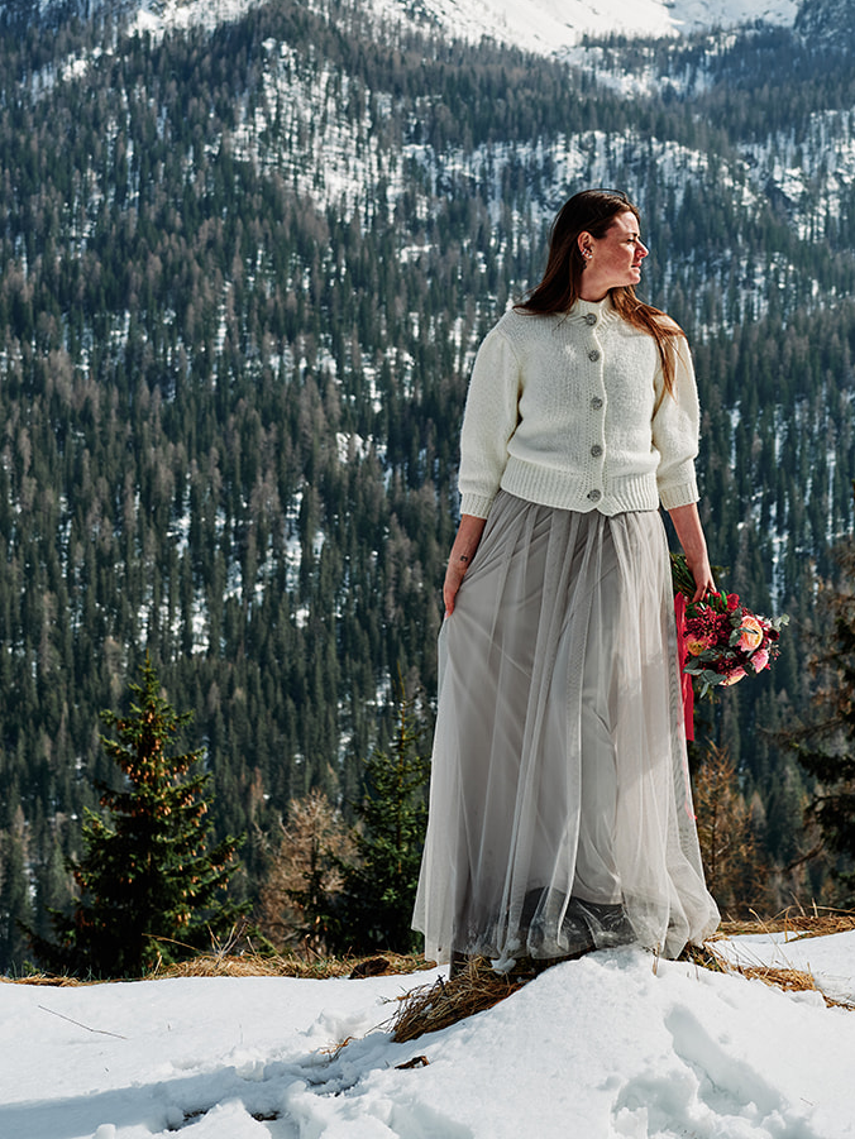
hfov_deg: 20.6
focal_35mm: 71
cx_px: 597
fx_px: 2338
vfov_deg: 27.1
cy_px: 310
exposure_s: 1/420
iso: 100
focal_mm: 50
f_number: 5.6
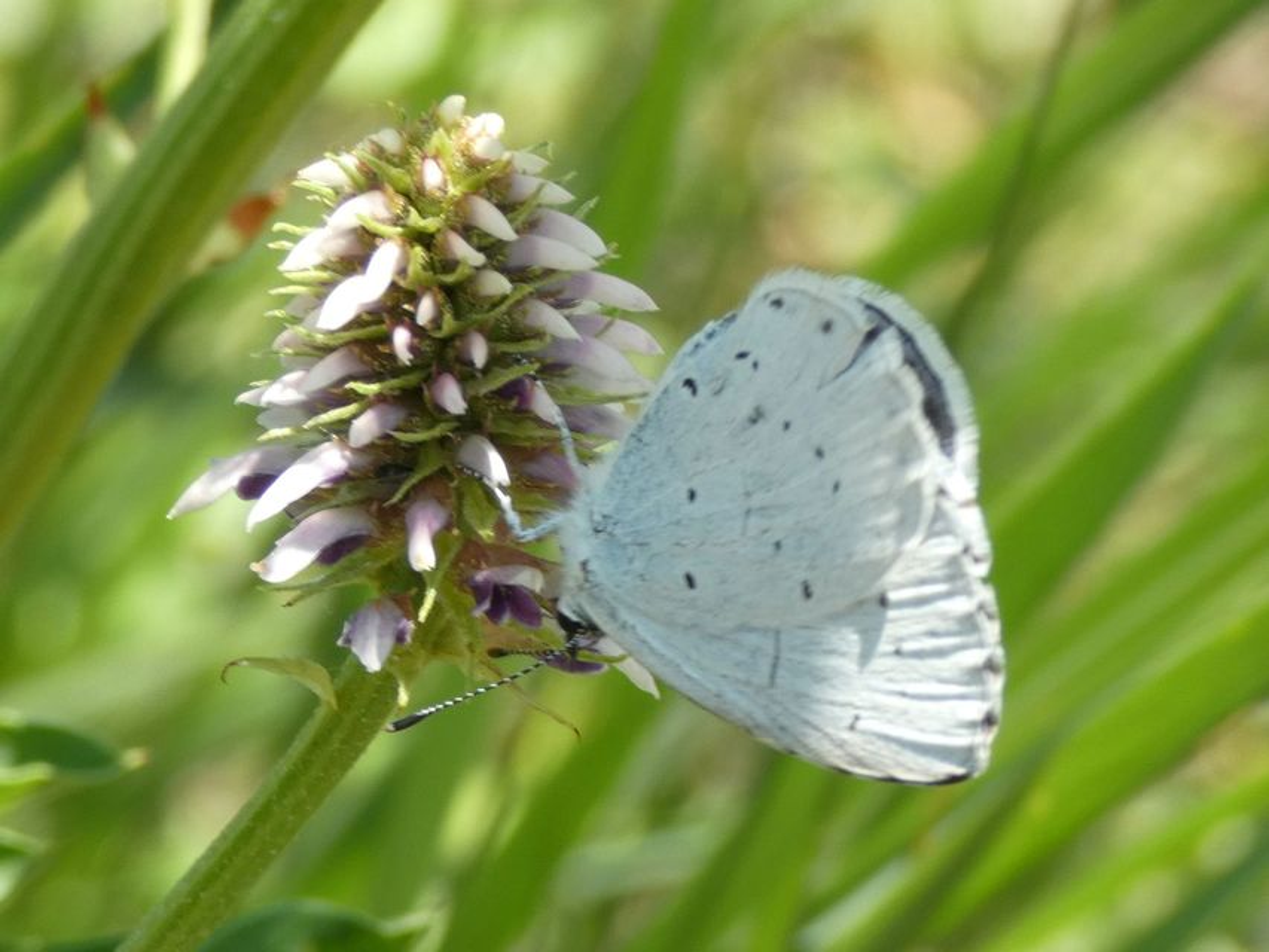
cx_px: 634
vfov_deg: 12.9
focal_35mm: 115
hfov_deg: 17.1
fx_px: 4216
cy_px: 476
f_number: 5
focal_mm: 20.5
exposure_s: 1/80
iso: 100
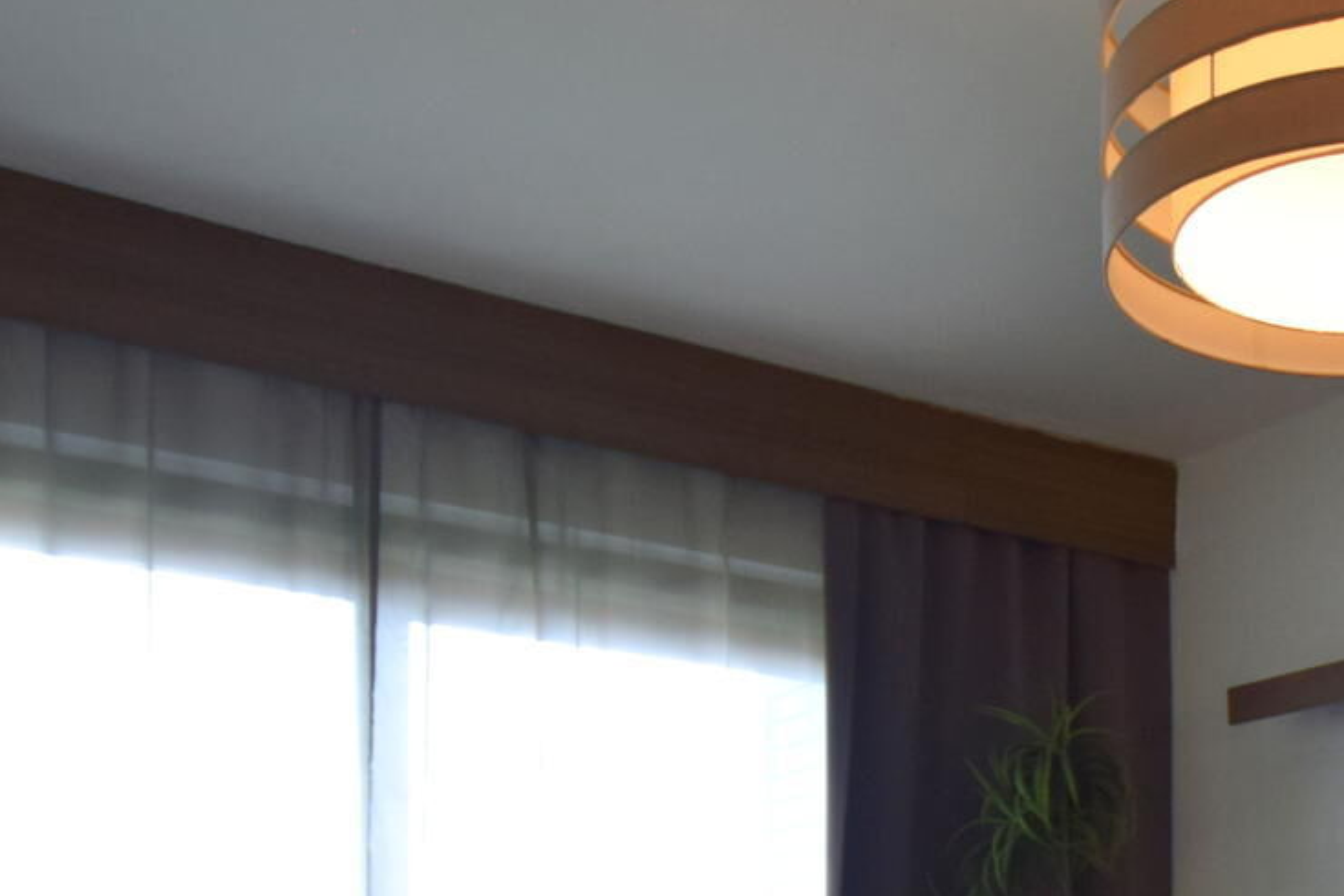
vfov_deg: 25.1
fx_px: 1829
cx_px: 1198
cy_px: 1048
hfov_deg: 37.8
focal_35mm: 49
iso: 400
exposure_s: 1/60
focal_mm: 10
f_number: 4
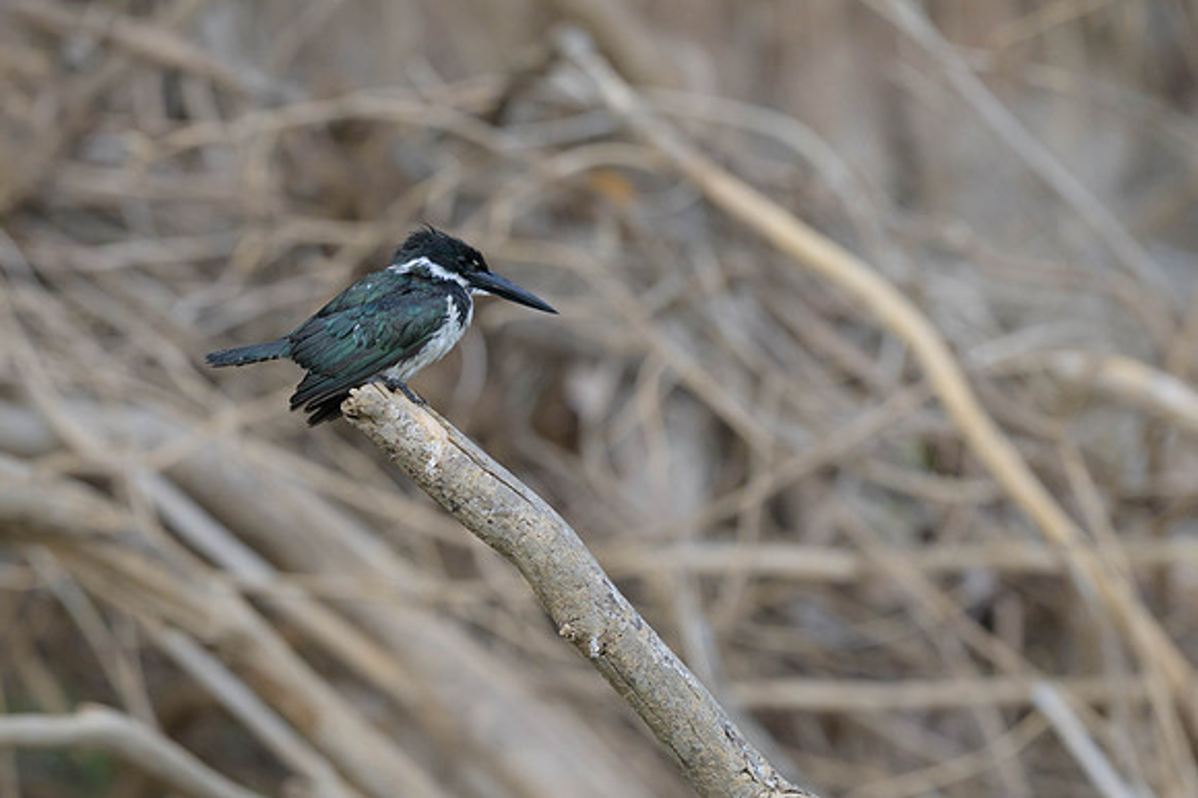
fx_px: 29071
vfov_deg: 1.6
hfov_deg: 2.4
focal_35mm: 874
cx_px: 545
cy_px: 338
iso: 400
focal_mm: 400
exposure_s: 1/1000
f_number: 4
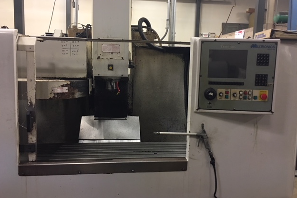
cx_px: 148
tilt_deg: -4.6
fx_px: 256
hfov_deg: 60.3
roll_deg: -2.0
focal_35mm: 31
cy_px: 93
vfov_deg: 42.3
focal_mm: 4.15
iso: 80
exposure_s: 1/15
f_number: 2.2
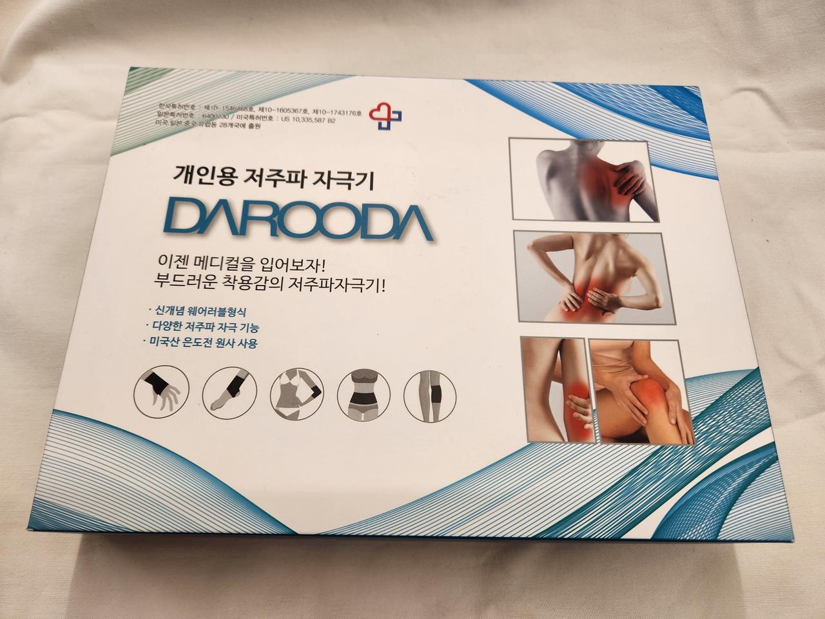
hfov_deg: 73.9
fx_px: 548
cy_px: 310
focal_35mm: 23
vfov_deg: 58.9
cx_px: 412
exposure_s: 1/120
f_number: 1.8
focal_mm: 5.4
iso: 80
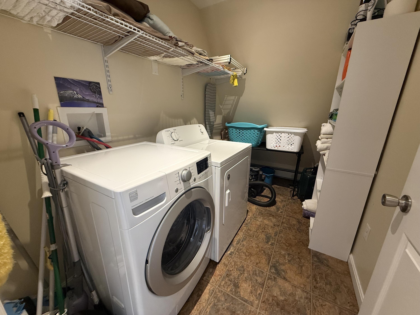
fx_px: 170
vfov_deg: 85.7
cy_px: 158
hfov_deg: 102.1
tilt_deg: -16.0
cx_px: 210
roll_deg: -0.9
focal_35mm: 14
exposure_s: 1/60
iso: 250
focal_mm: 2.22
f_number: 2.2
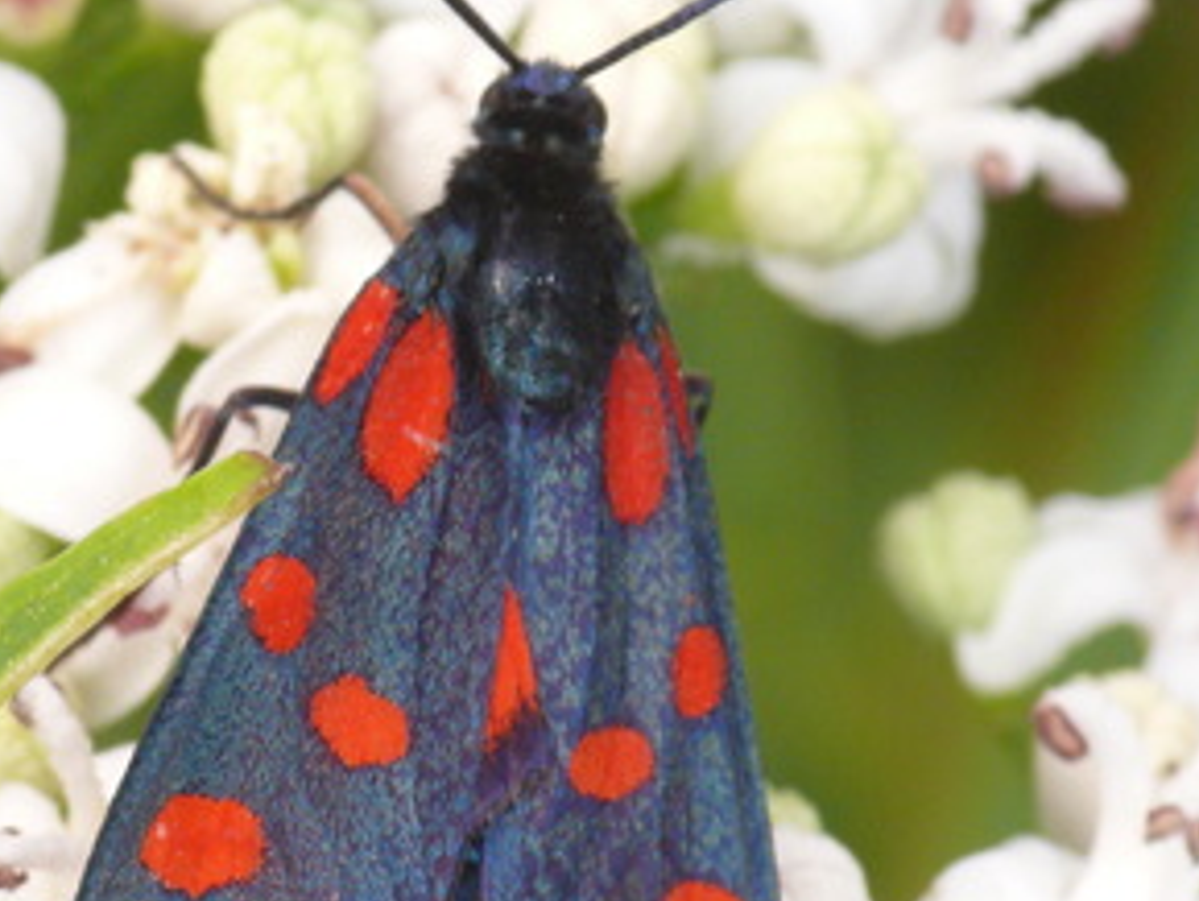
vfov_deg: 4.1
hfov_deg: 5.4
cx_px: 521
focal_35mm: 366
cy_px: 360
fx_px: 12688
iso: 200
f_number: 7.1
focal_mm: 35.1
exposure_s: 1/160
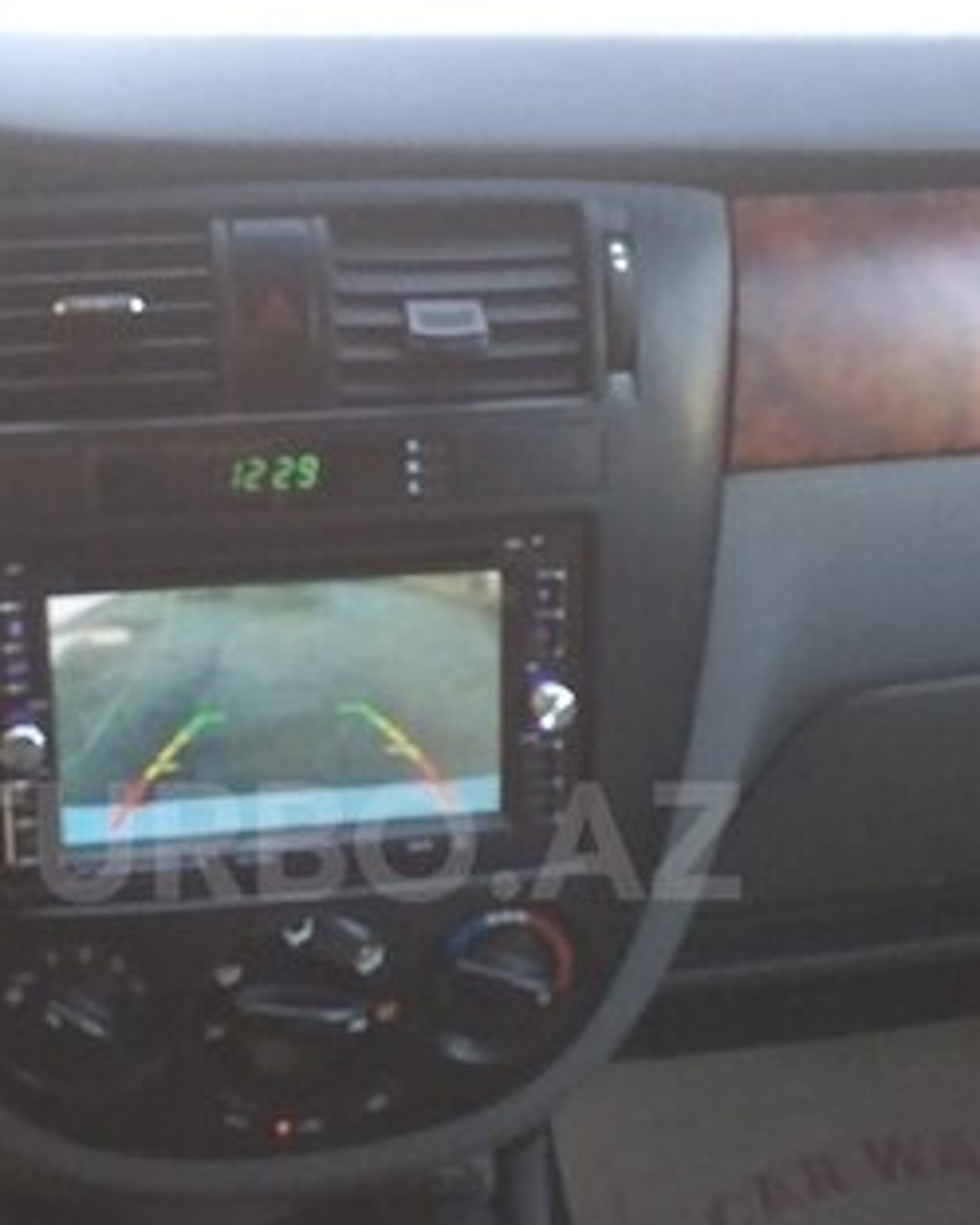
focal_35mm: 60
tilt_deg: -29.6
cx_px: 338
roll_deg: -2.0
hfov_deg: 25.3
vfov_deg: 31.1
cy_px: 841
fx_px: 2174
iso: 160
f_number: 2.2
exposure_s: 1/100
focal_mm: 4.15
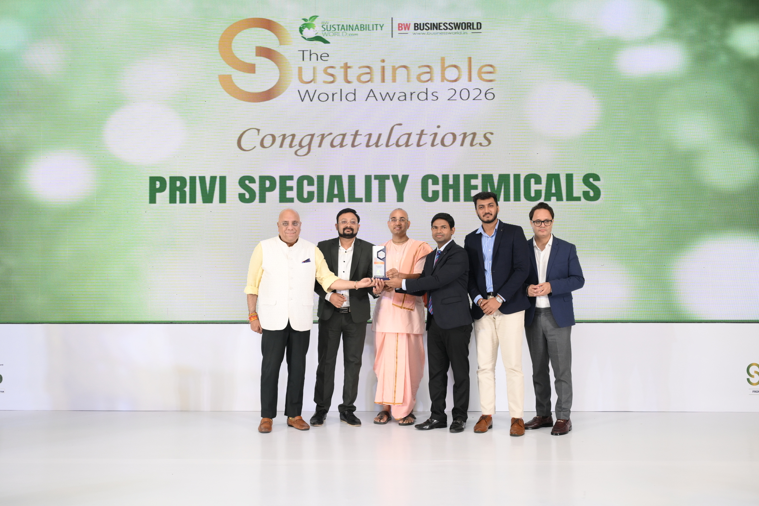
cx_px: 380
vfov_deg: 38.4
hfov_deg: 55.1
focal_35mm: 34
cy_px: 253
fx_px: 727
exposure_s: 1/160
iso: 1600
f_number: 5.6
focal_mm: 34.5
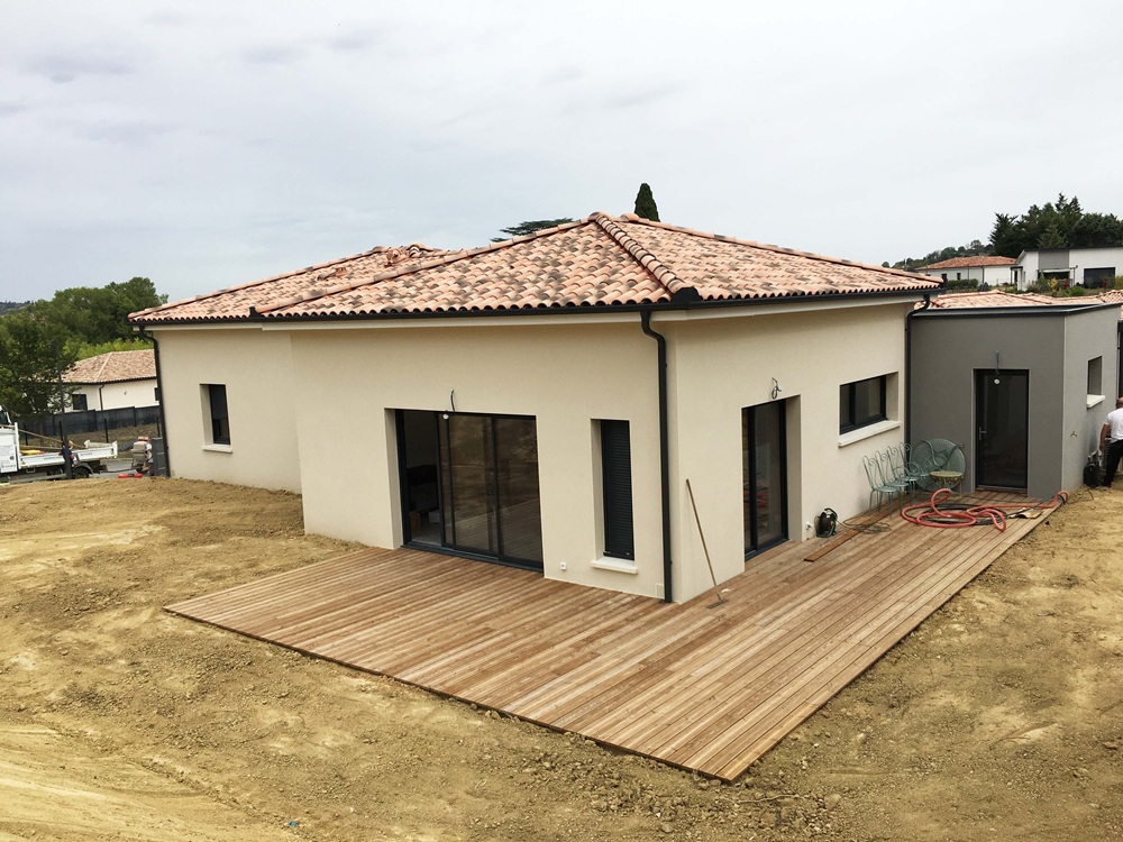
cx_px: 562
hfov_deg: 61.7
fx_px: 941
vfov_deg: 48.2
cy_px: 421
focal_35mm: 29
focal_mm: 4.15
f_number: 2.2
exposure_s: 1/1040
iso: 25
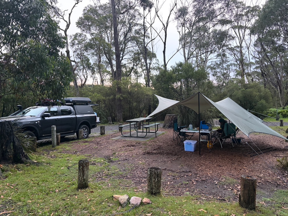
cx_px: 144
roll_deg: +0.7
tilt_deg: -3.1
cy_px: 108
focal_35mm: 26
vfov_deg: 53.1
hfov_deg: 67.3
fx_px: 216
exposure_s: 1/60
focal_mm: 5.96
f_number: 1.6
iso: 400
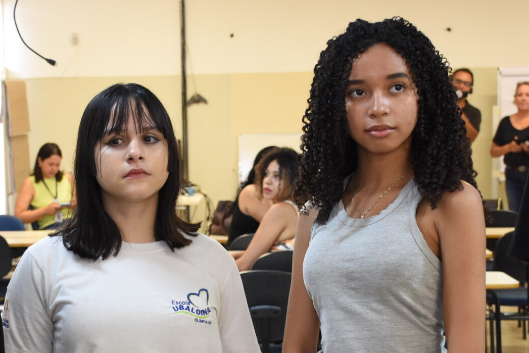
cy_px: 261
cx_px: 213
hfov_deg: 23.1
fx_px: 1294
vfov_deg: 15.5
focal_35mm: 88
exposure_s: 1/60
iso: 1250
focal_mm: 24
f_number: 3.8
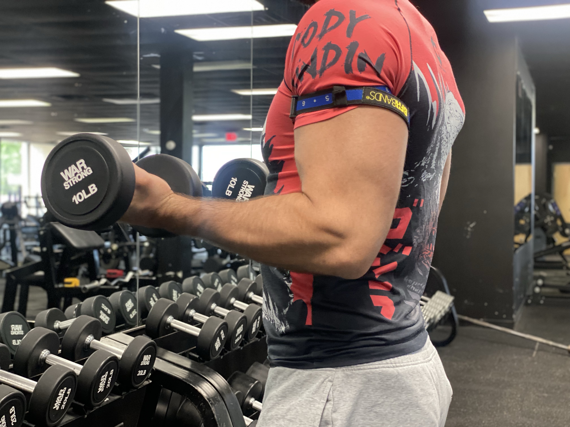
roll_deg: -0.1
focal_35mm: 52
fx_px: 856
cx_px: 285
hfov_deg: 36.8
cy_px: 214
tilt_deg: -1.0
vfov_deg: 28.0
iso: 320
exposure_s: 1/40
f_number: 2
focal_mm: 6
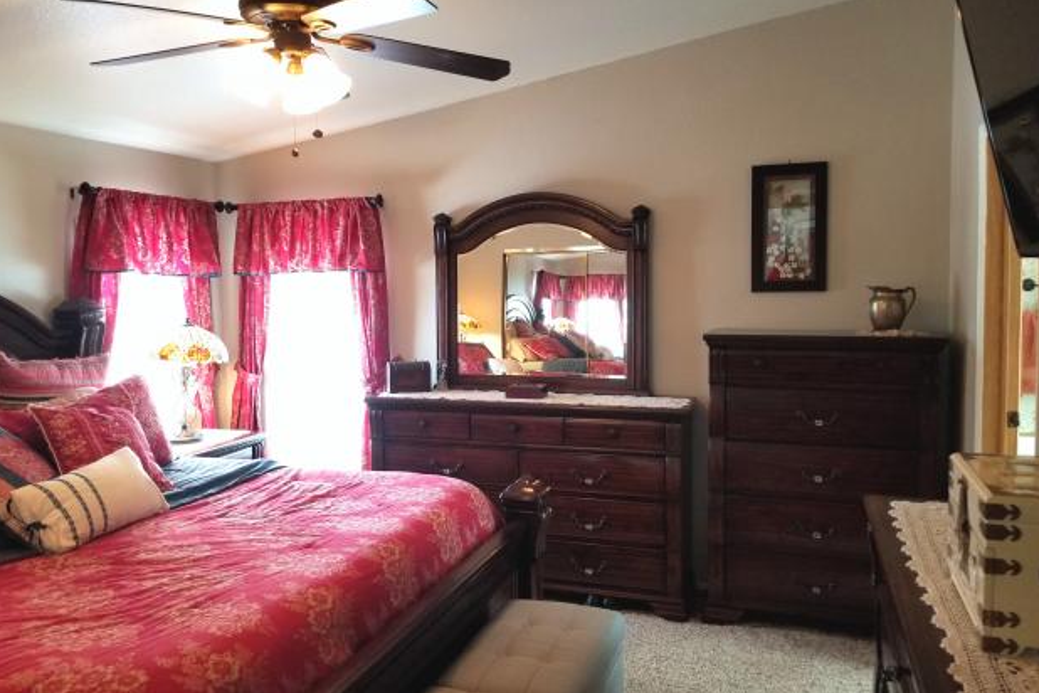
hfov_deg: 65.5
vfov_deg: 46.4
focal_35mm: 28
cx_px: 506
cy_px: 343
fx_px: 808
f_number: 1.7
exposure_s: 1/40
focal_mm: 4.25
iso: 160
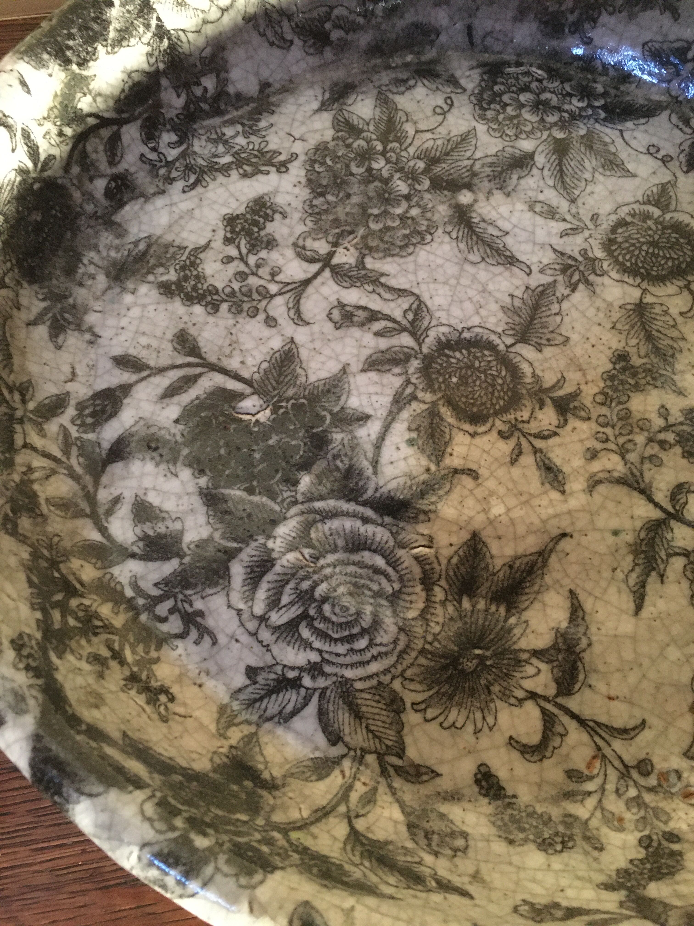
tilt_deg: -67.2
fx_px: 775
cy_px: 463
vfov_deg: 61.7
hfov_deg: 48.2
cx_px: 347
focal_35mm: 29
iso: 500
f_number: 2.2
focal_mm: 4.15
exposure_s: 1/17
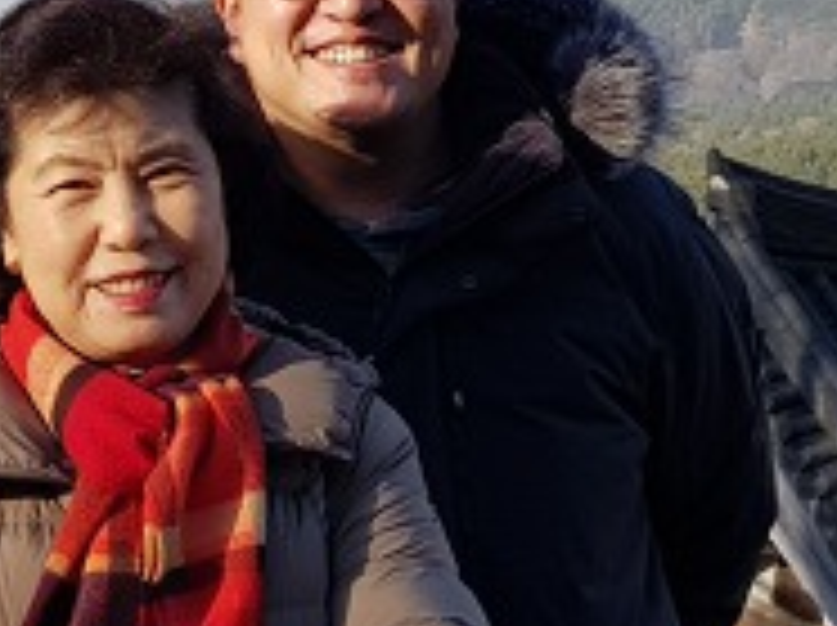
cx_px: -72
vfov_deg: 13.8
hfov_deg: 17.8
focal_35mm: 107
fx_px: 2584
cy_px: 182
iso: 40
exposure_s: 1/1264
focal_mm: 4.3
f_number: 1.7
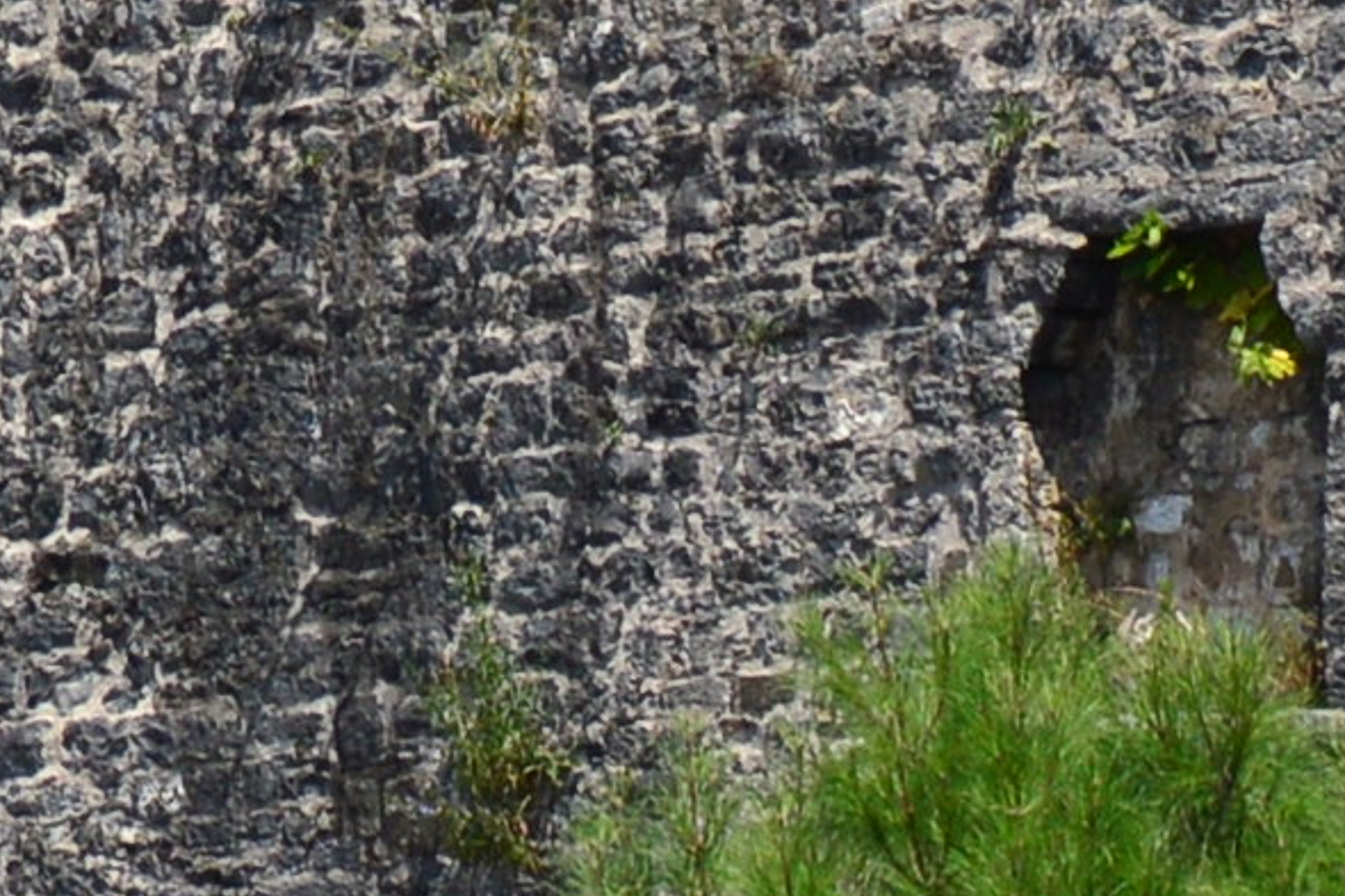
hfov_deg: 2.2
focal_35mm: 917
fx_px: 34249
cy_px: -1559
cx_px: -1448
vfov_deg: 1.5
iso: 200
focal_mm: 80
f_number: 6.3
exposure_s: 1/640
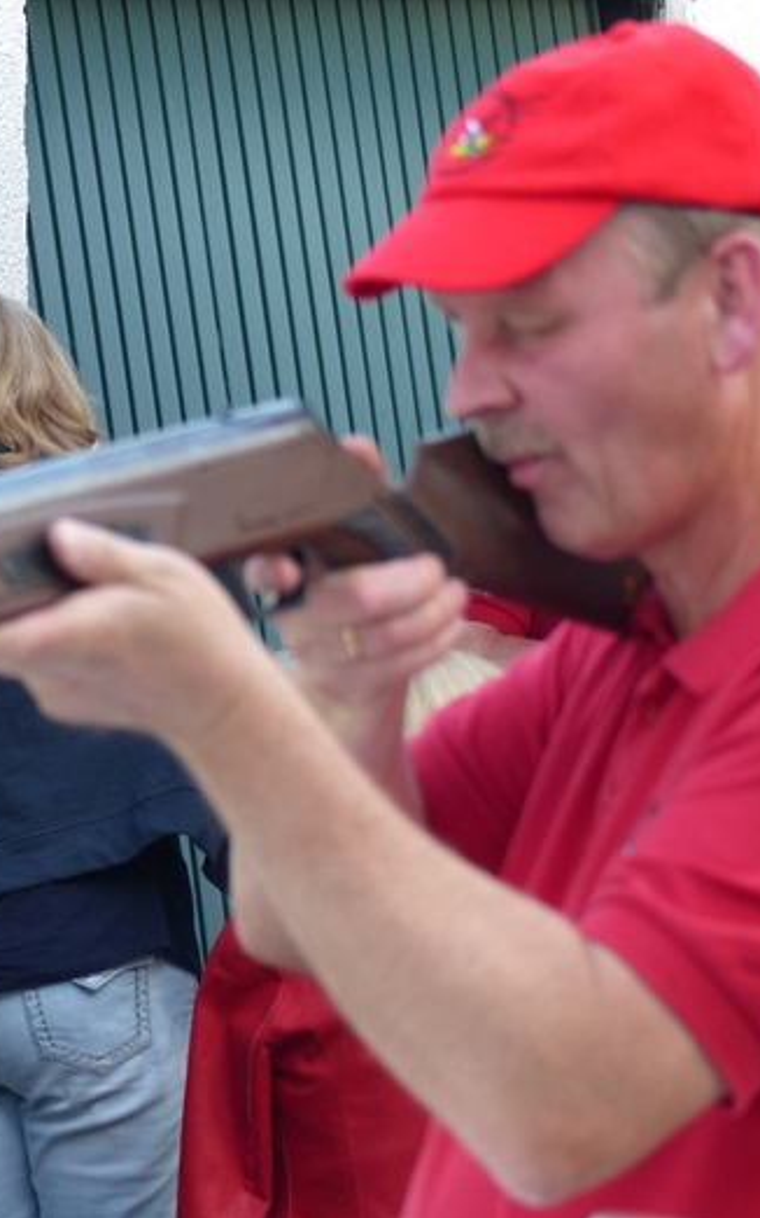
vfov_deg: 8.3
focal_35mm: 253
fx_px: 8389
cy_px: 610
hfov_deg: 5.2
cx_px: 110
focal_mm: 32
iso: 250
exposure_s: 1/80
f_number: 2.8
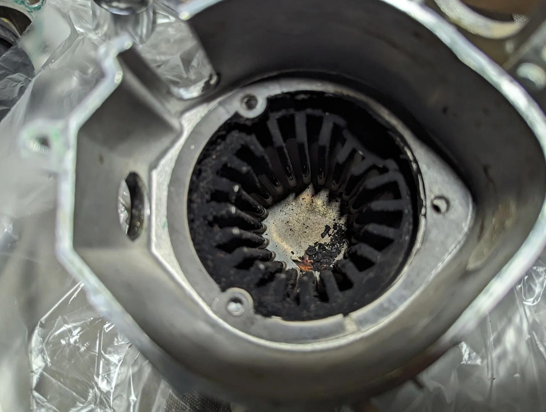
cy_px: 201
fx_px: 442
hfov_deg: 63.2
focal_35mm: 28
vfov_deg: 49.9
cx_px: 300
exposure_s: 1/106
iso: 289
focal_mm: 6.81
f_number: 1.85
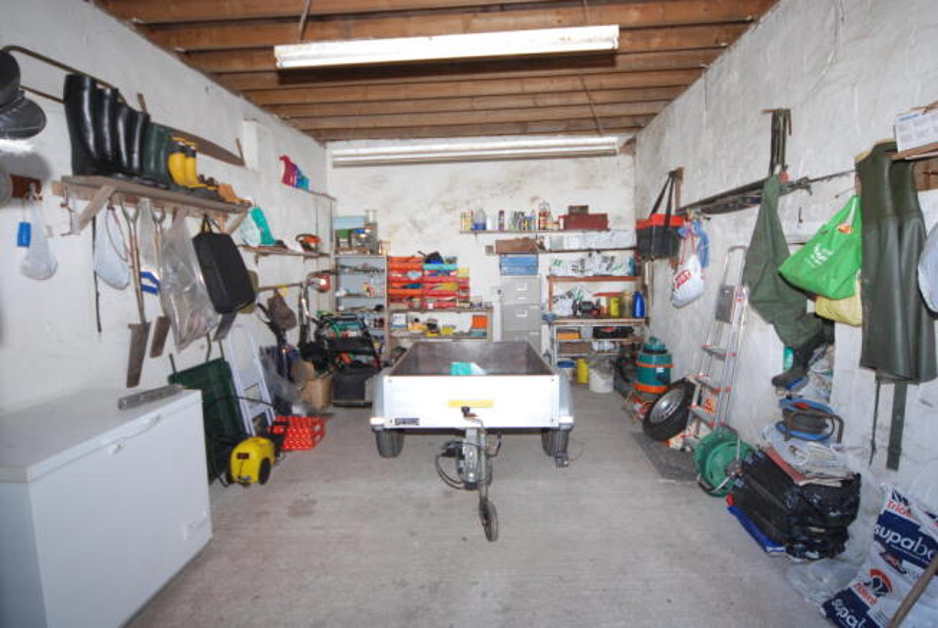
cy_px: 314
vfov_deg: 67.5
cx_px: 469
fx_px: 470
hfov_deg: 89.9
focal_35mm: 18
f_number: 4.5
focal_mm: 12
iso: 220
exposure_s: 1/60
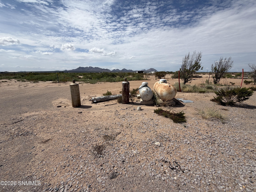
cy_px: 96
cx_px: 128
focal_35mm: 14
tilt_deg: -15.6
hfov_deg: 102.1
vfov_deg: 85.7
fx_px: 104
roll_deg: -0.2
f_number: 2.2
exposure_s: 1/2092
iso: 20
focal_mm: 2.22
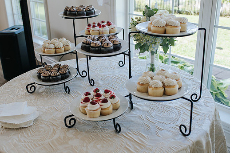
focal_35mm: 40
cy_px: 70
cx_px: 104
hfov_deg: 48.4
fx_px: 255
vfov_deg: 33.4
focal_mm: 35
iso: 450
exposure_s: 1/320
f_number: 3.5
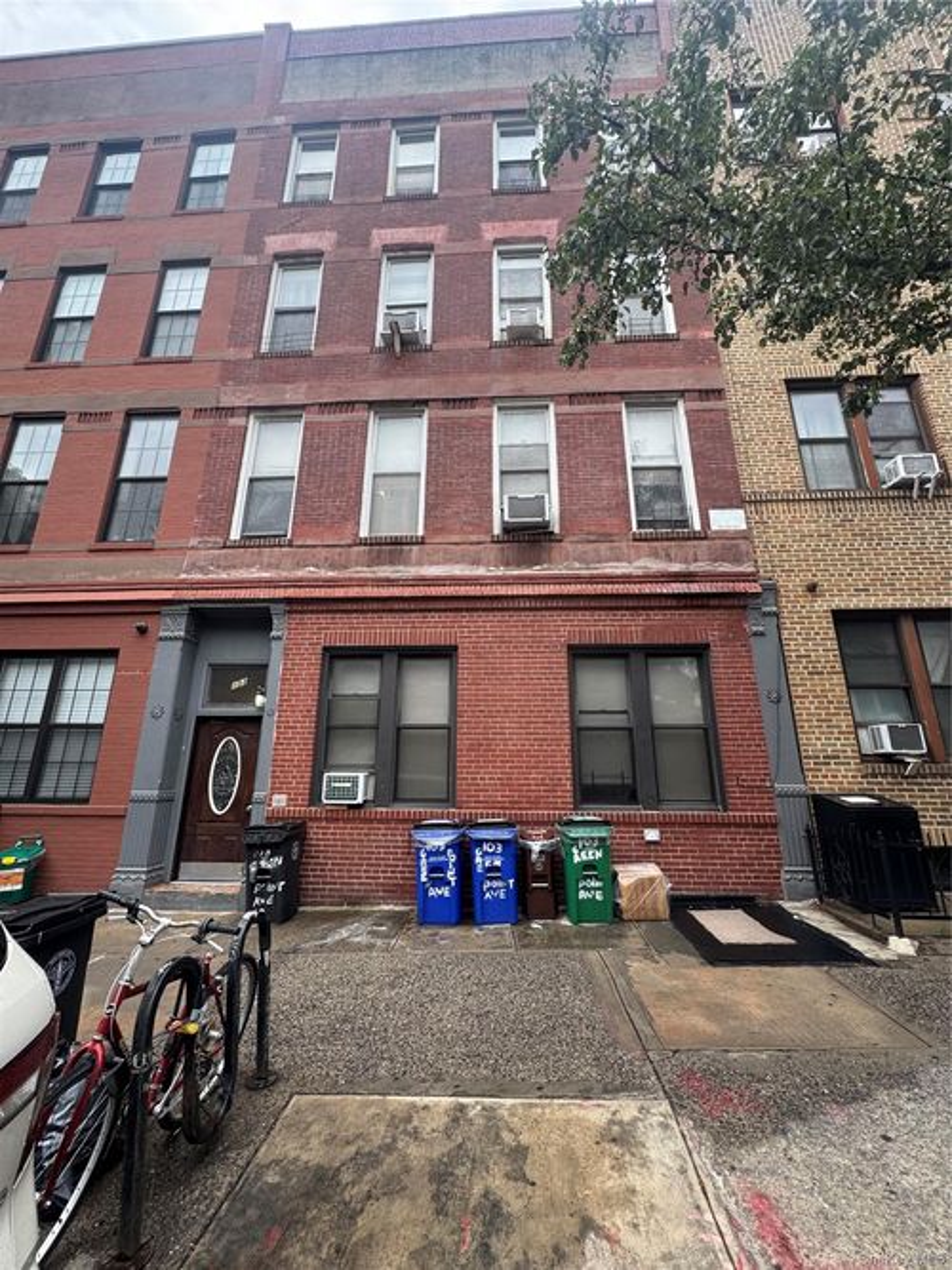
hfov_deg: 85.7
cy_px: 635
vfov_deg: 102.1
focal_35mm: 14
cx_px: 476
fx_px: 514
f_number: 2.2
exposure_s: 1/99
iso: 50
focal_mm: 2.22
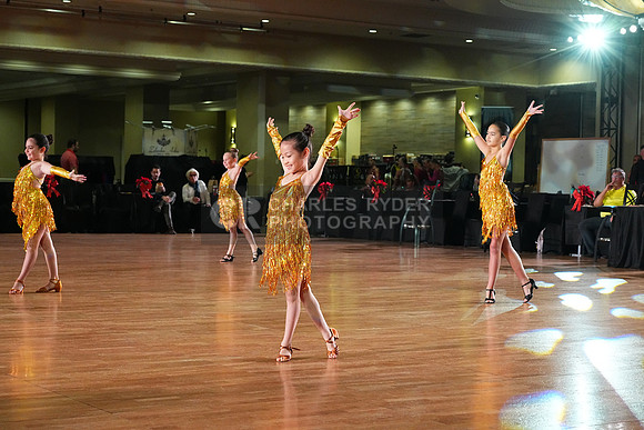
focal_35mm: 70
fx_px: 1252
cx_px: 322
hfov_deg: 28.8
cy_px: 215
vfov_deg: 19.5
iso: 8000
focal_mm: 70
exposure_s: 1/400
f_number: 6.3
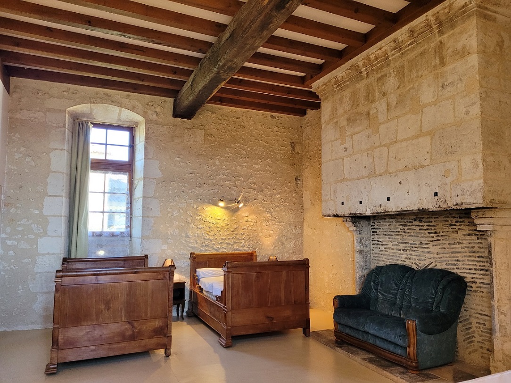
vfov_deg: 53.1
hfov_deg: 67.3
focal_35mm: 26
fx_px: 384
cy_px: 192
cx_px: 256
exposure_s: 1/100
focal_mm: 5.4
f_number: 1.8
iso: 320
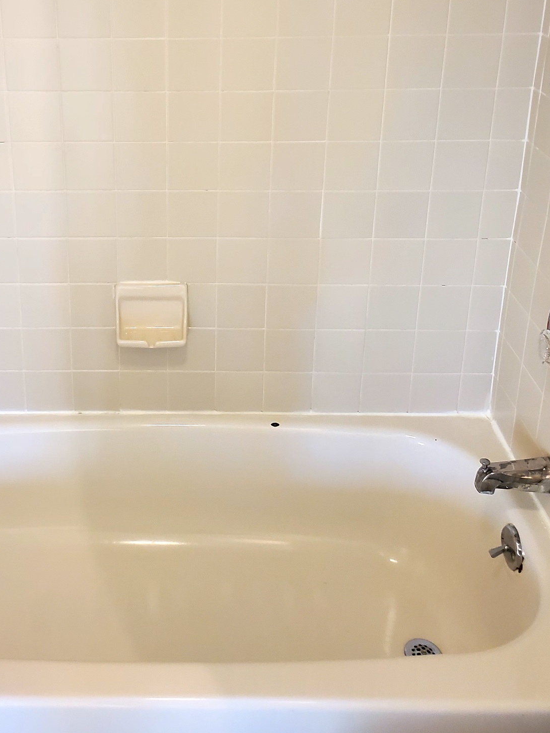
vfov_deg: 44.3
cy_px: 186
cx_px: 150
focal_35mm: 41
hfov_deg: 34.5
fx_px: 868
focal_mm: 4.3
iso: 320
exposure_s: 1/40
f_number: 2.4
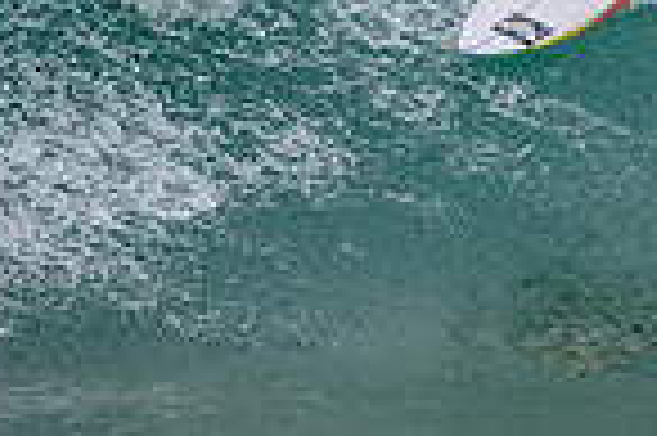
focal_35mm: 1990
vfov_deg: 0.7
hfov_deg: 1.0
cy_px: -115
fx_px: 36276
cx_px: 594
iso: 250
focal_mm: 500
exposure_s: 1/2000
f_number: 5.6
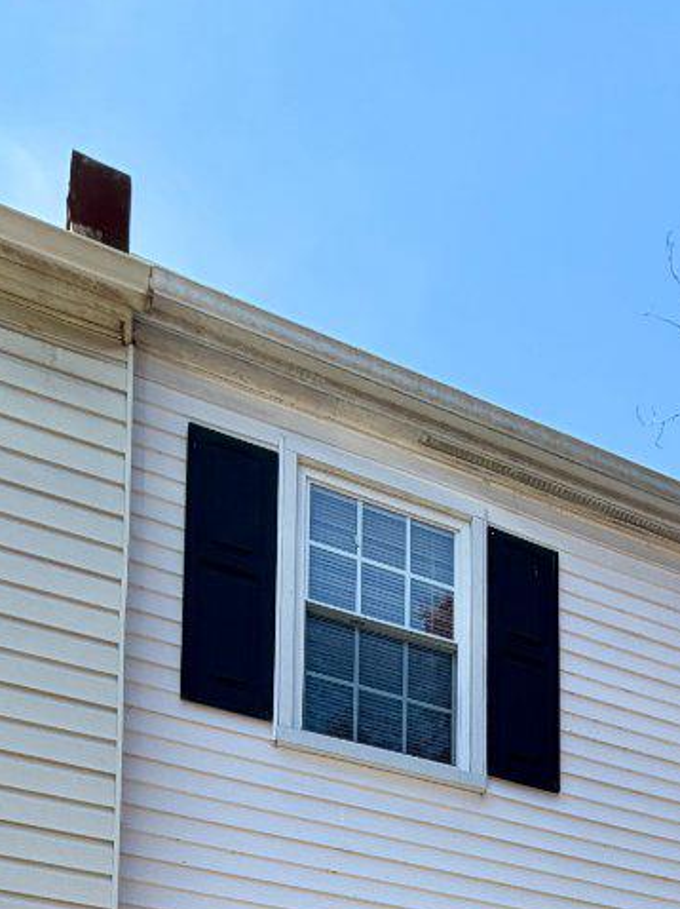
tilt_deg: +5.7
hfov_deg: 30.5
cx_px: 633
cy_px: 1316
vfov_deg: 29.1
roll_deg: +0.9
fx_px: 1180
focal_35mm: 45
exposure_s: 1/770
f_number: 2.2
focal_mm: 2.22
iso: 32
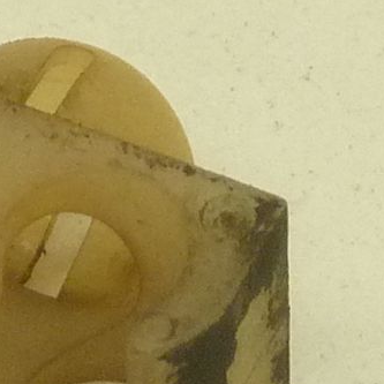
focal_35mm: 193
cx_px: -4
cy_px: 283
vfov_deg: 9.1
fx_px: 2422
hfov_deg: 9.0
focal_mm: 12.8
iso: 250
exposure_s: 1/40
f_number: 4.2
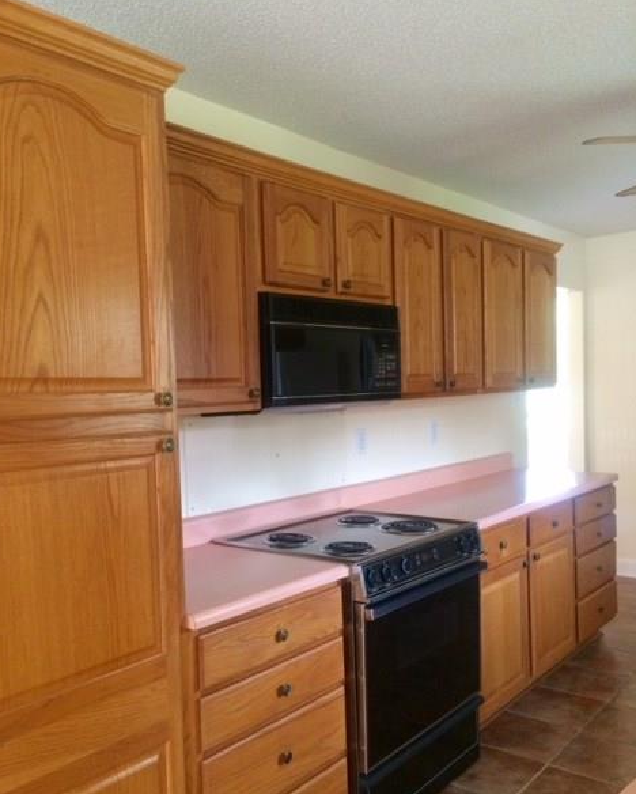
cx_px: 314
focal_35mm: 31
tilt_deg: -5.2
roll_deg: +0.2
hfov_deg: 47.2
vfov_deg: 57.1
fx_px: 729
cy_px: 428
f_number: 2.2
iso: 250
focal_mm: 4.15
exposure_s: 1/30
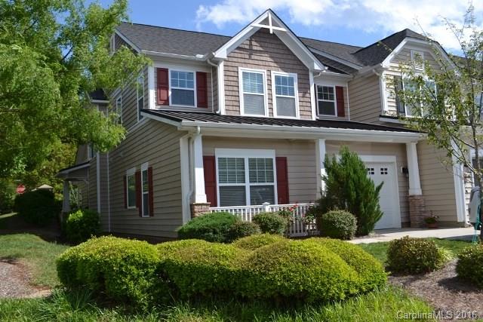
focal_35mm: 33
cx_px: 242
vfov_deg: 40.0
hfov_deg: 57.2
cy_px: 161
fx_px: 443
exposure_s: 1/200
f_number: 7.1
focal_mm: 22
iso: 100
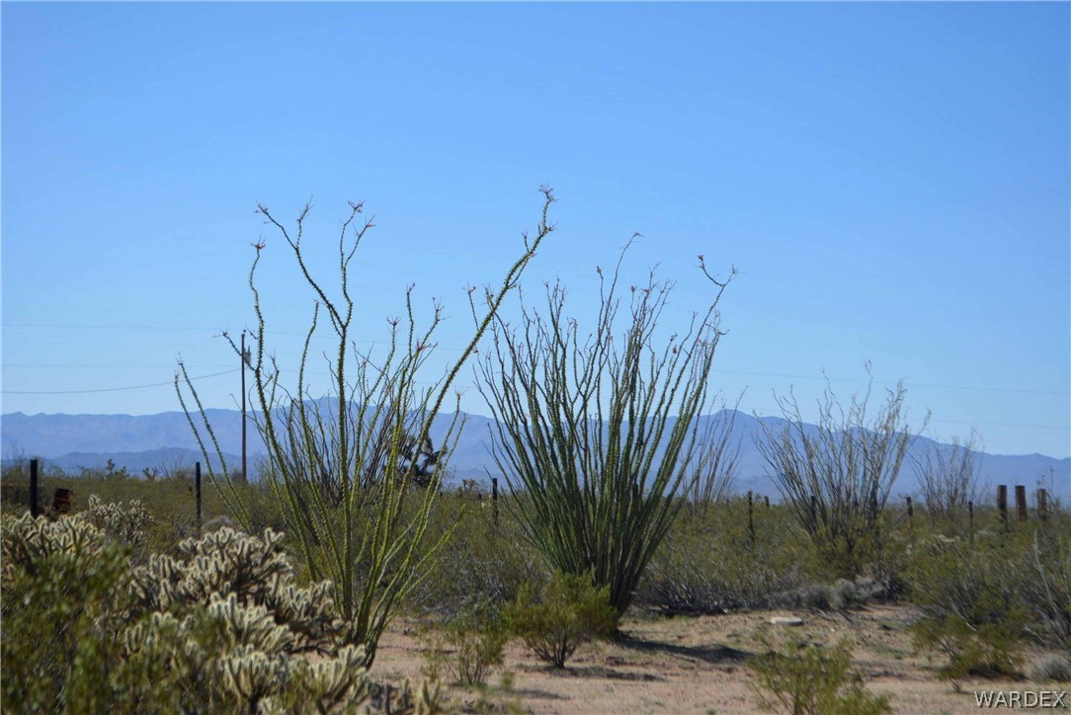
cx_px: 536
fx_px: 2456
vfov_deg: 16.6
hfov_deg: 24.6
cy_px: 358
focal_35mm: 82
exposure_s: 1/2000
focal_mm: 55
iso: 400
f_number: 7.1
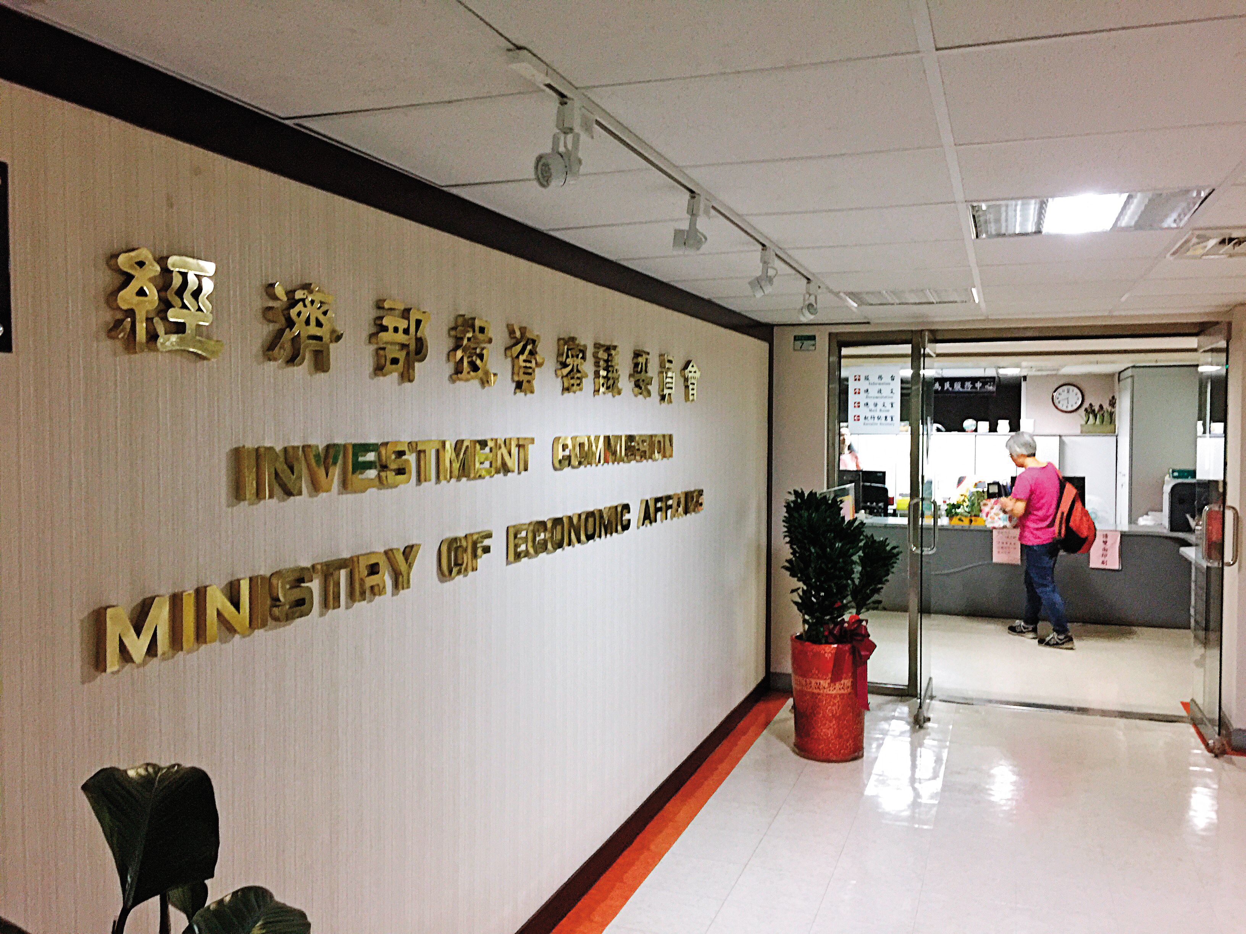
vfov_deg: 48.2
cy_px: 467
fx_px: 1044
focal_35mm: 29
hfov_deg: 61.7
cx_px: 623
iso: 125
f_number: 2.2
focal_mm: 4.15
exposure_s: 1/10
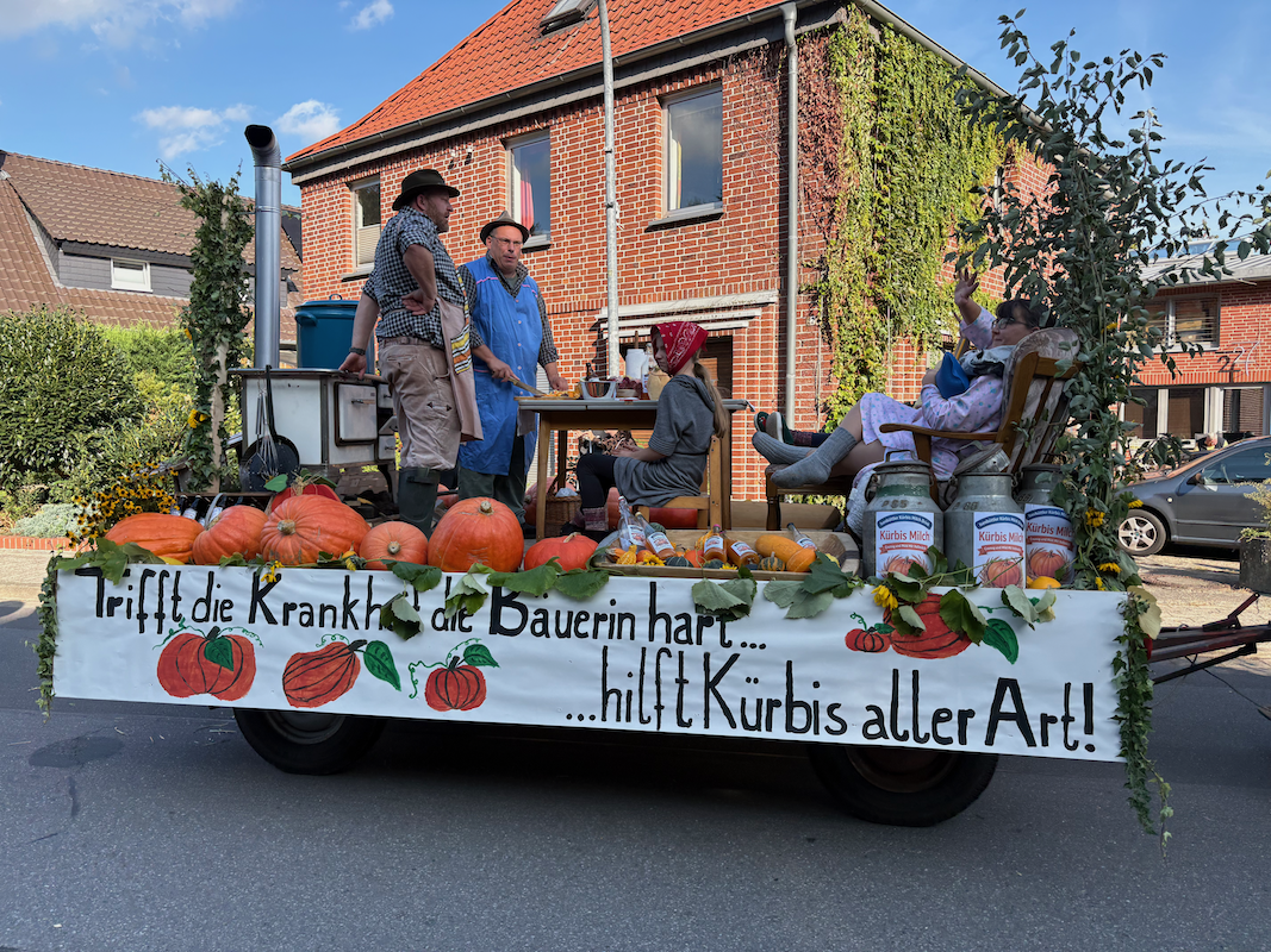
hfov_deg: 67.3
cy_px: 476
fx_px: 955
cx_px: 636
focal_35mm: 26
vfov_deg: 53.1
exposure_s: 1/1064
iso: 50
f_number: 1.6
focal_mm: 5.96
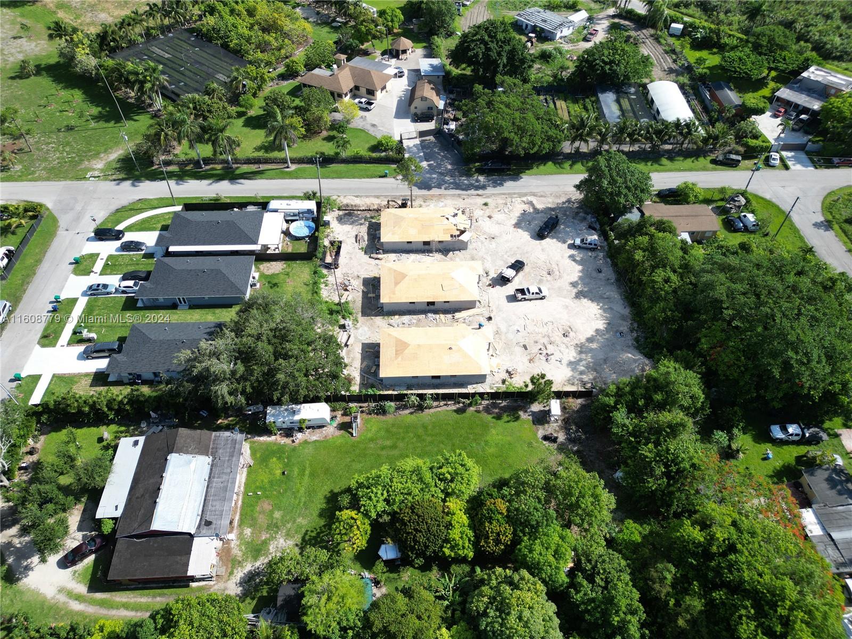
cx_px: 426
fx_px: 591
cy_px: 320
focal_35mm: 24
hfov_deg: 71.6
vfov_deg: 56.8
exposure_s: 1/1600
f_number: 1.7
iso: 110
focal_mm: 6.72
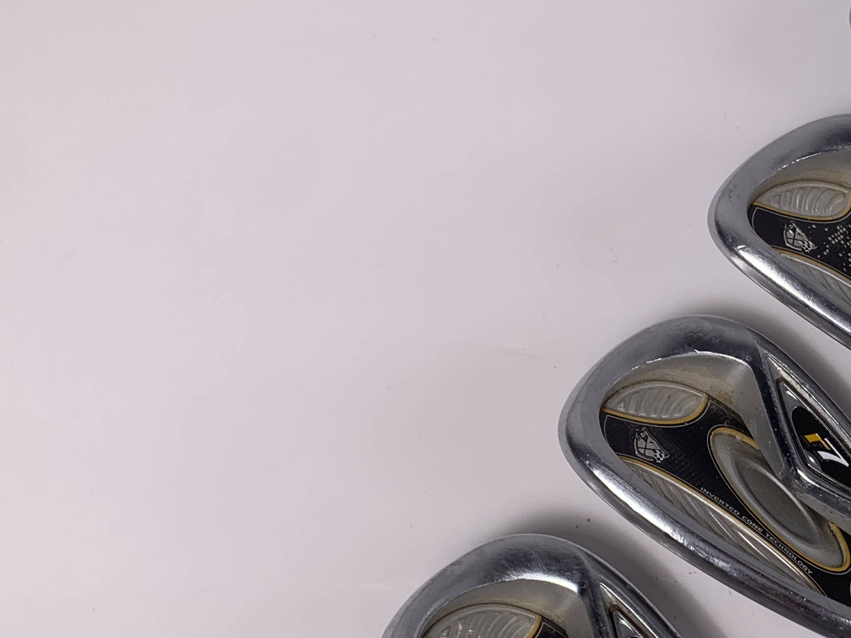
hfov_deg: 29.6
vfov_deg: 23.9
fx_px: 1500
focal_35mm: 61
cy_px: 446
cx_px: 853
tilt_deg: -80.5
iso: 25
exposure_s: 1/241
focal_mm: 4.25
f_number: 1.8
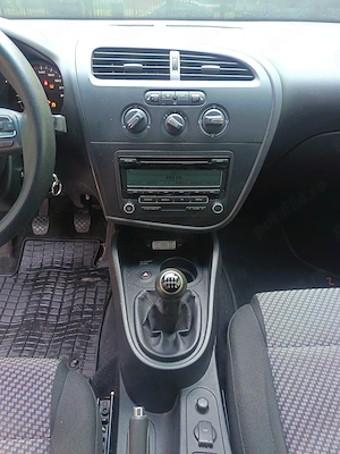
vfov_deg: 71.6
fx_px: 314
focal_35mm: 24
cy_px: 227
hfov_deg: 56.8
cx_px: 170
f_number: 1.75
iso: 1542
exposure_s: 1/100
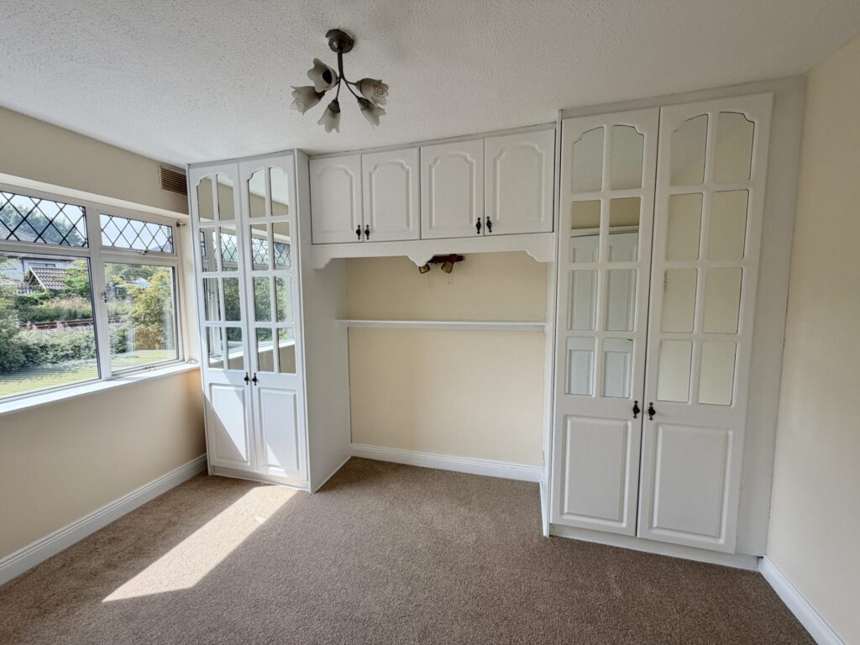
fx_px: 348
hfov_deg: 102.1
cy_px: 322
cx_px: 430
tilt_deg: -6.0
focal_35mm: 14
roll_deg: +0.6
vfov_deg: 85.7
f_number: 2.2
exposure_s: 1/363
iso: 50
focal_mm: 2.22
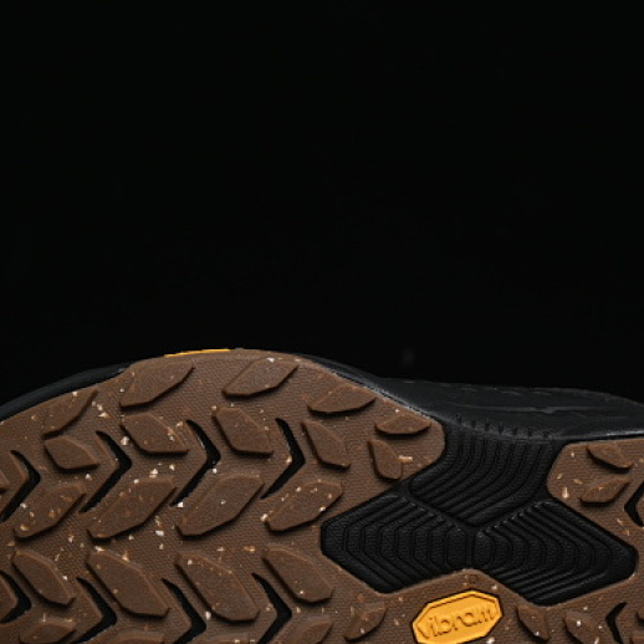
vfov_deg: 13.1
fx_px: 2799
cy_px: 443
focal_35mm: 133
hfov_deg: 13.1
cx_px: 384
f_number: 6.3
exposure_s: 1/50
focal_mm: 50
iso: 160
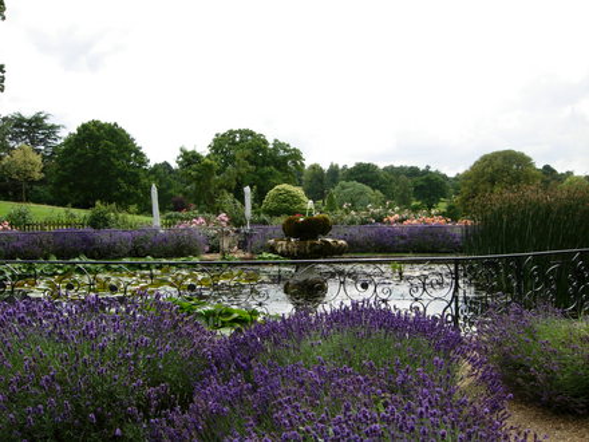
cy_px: 221
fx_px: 613
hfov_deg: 51.4
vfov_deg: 39.7
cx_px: 294
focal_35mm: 36
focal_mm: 7.5
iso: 50
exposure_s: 1/203
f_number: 5.4
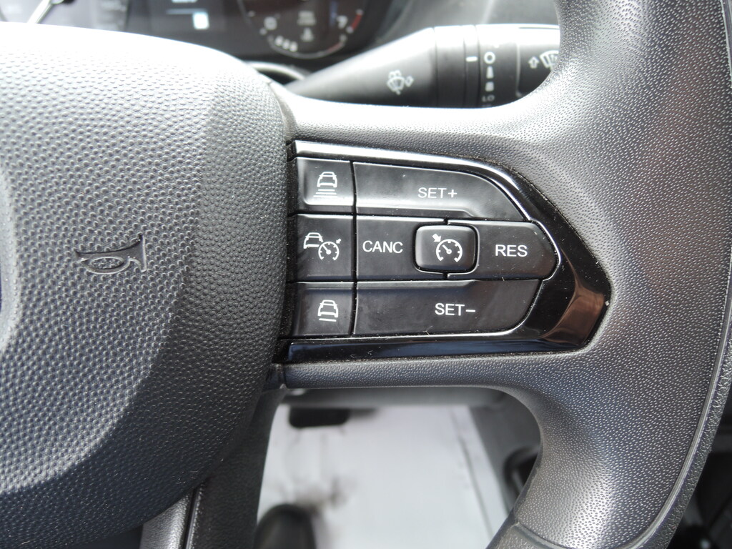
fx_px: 508
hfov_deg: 71.6
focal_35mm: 24
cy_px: 274
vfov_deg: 56.8
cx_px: 366
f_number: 2.8
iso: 110
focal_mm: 5.1
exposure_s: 1/30
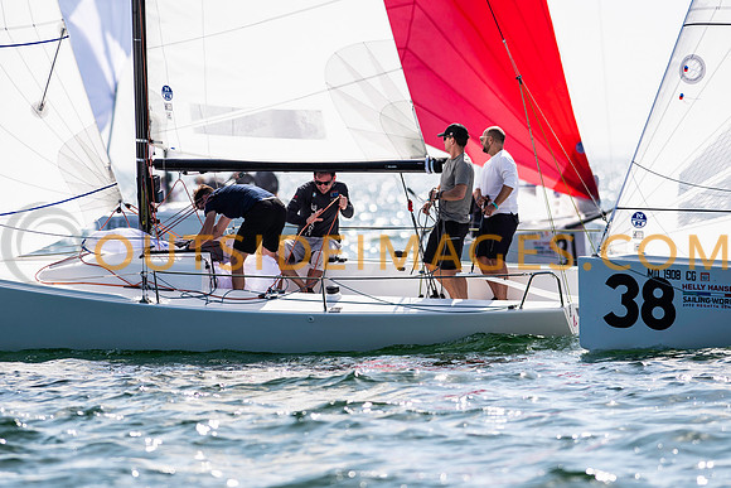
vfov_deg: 3.1
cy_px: 244
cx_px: 366
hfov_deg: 4.6
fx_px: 9139
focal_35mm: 450
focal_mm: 300
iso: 200
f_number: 5
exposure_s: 1/3200
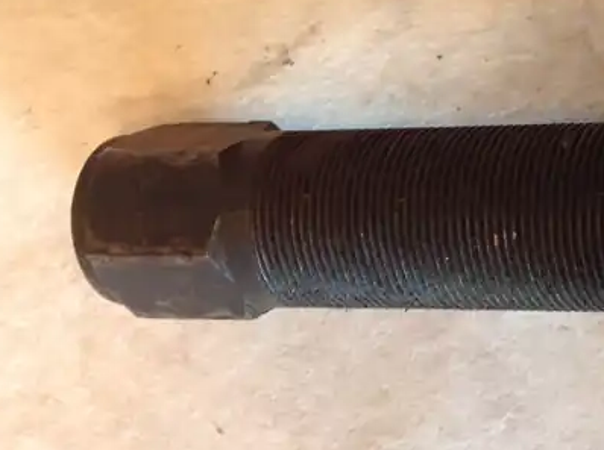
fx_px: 1533
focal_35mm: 88
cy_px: 217
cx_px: 592
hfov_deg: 21.6
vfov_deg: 16.7
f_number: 2.4
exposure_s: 1/20
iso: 50
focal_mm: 4.28
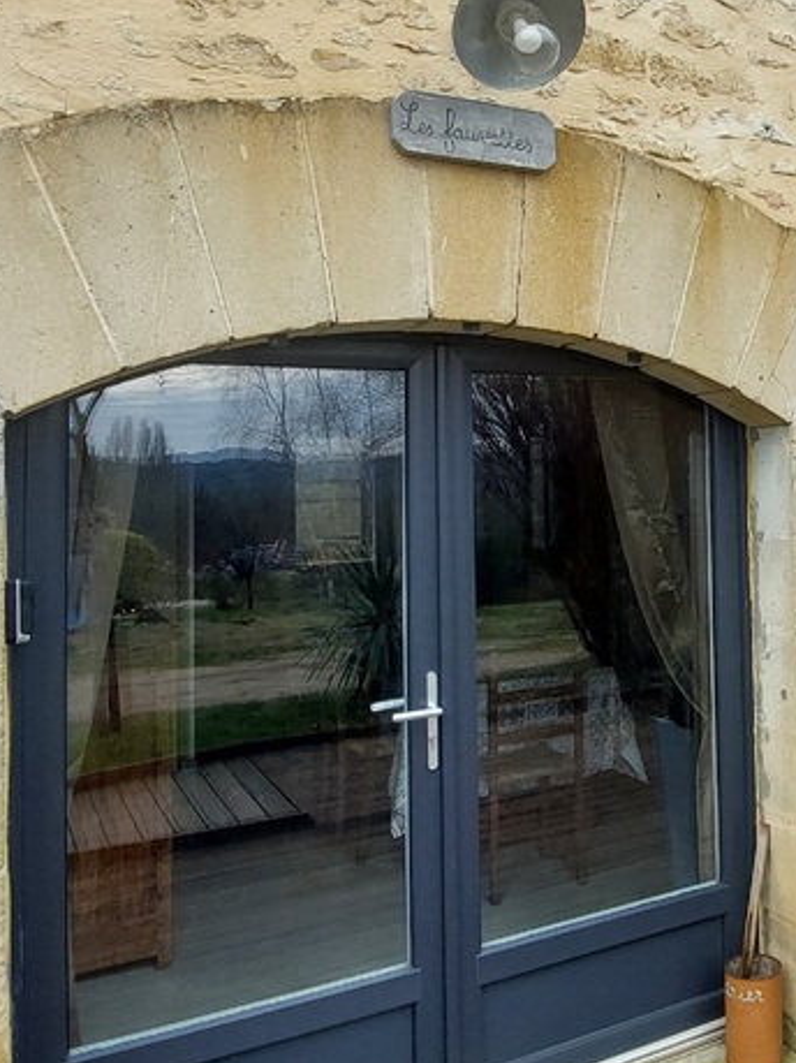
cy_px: 405
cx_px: 729
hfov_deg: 38.6
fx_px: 1043
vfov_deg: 53.4
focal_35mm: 34
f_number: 2.2
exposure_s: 1/197
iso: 50
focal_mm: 1.74
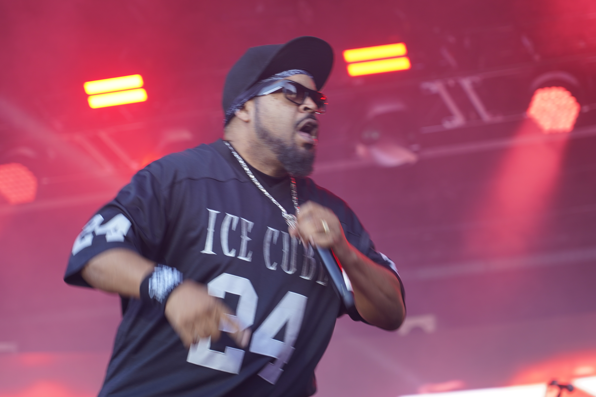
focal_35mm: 123
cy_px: 176
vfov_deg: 11.1
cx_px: 324
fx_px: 2036
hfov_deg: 16.6
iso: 250
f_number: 4
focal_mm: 105
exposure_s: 1/125
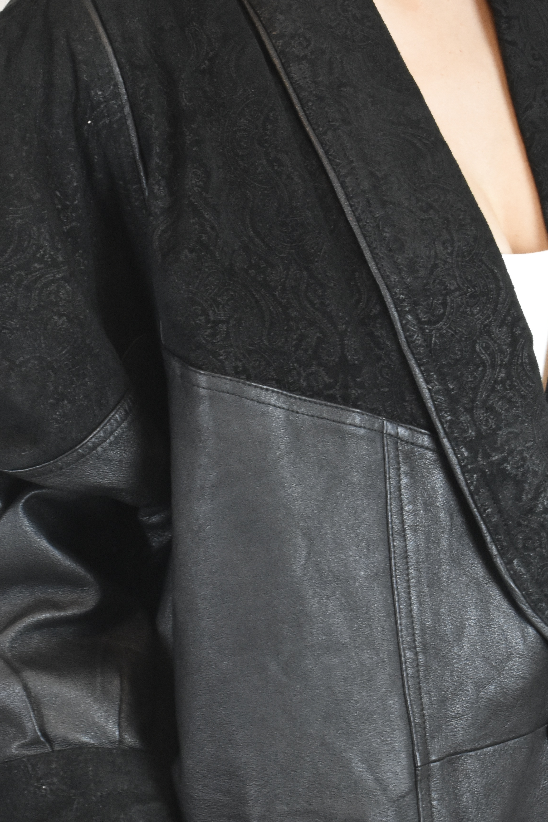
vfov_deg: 16.4
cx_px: 230
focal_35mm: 125
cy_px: 466
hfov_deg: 11.0
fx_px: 2854
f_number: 18
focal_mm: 48
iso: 1600
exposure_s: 1/25
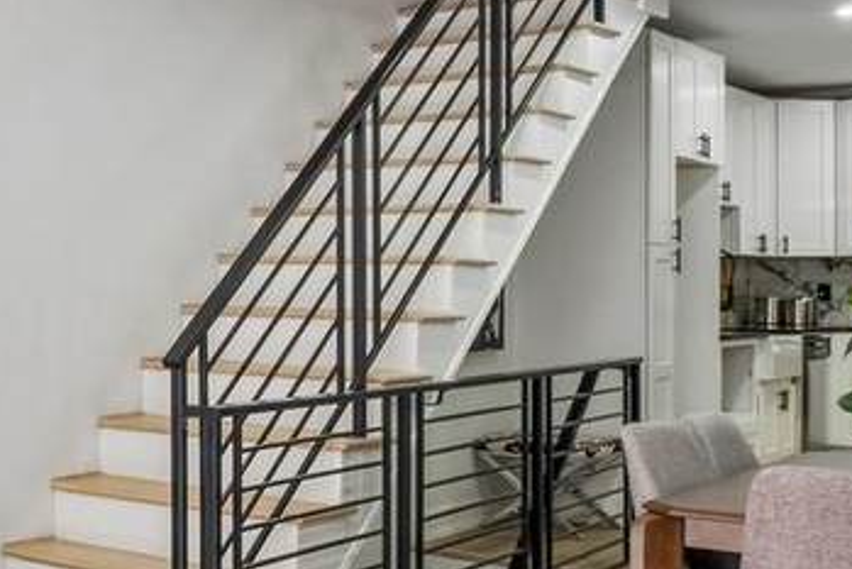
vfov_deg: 24.6
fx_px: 1302
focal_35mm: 55
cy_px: 284
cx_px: -166
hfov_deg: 30.8
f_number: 8
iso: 250
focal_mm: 10
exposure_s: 1/30
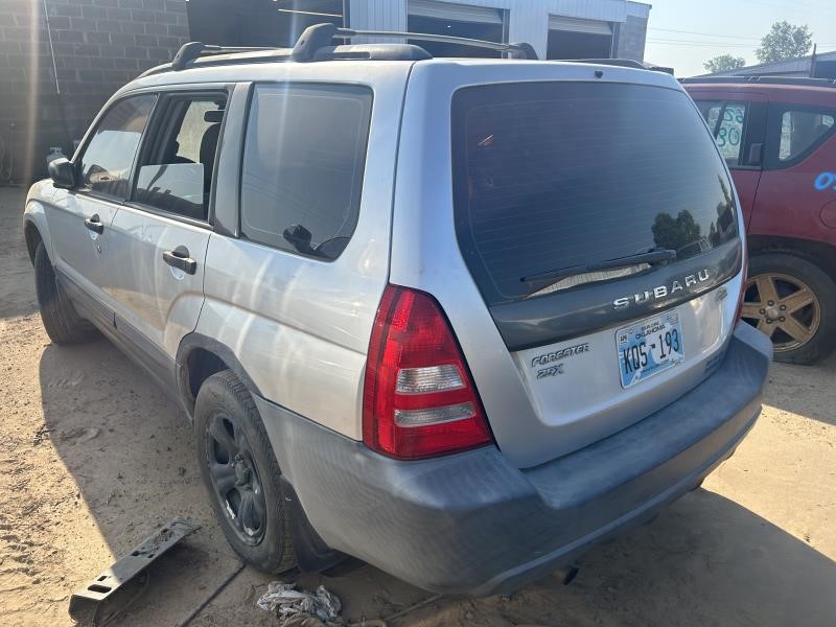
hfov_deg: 67.3
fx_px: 628
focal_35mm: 26
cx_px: 418
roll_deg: -0.1
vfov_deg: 53.1
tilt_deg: -17.7
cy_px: 314
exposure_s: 1/2083
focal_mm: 5.7
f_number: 1.5
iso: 50
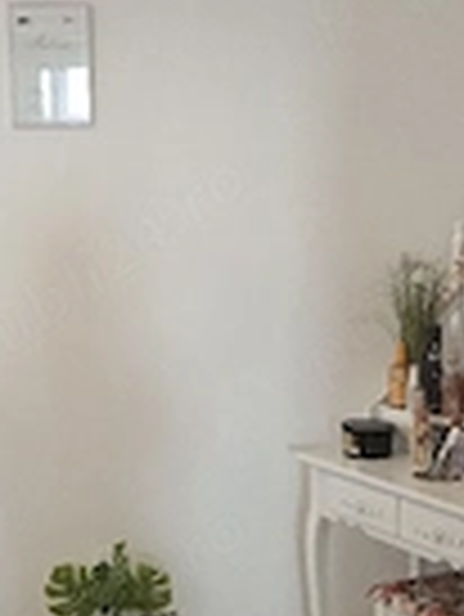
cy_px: 324
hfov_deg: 21.9
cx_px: 189
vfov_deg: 28.9
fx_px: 1196
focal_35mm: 67
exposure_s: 1/101
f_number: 1.8
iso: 640
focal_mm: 5.4
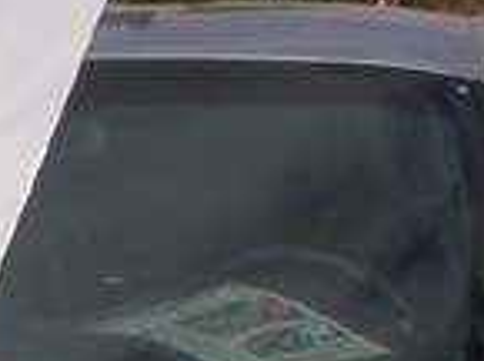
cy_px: 565
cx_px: -304
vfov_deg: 5.4
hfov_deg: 7.2
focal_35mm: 269
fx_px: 3752
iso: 100
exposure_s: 1/678
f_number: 7.5
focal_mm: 7.85
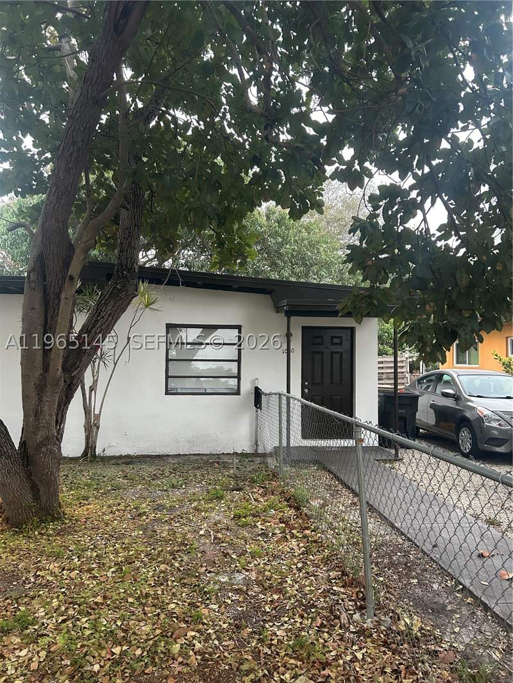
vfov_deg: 67.3
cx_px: 256
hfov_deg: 53.1
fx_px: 514
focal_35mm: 26
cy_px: 342
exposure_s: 1/60
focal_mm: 5.7
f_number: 1.5
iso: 400
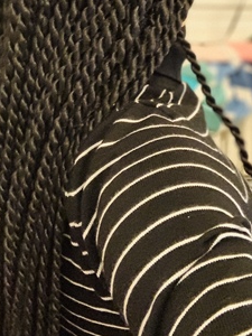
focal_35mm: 64
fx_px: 621
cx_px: 123
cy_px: 29
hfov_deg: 22.9
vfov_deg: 29.0
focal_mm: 2.87
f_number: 2.2
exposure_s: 1/15
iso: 1000
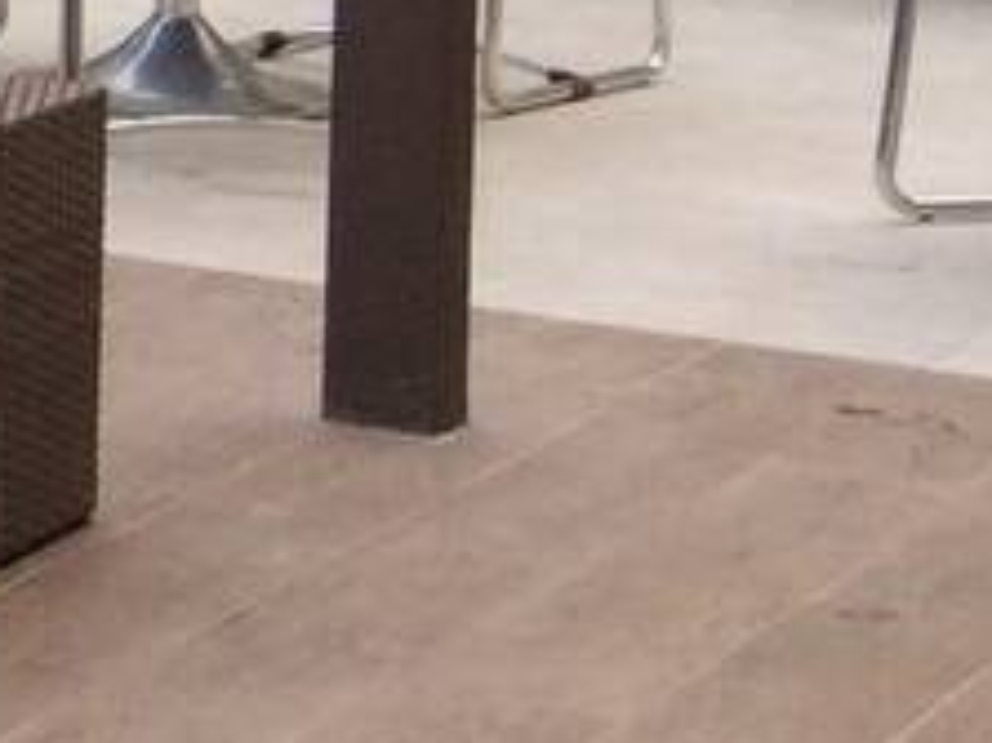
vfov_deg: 7.7
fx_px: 5356
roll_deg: +1.3
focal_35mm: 187
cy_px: -534
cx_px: -2126
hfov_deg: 8.6
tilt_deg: -4.7
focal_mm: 4.15
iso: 64
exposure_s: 1/120
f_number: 2.2
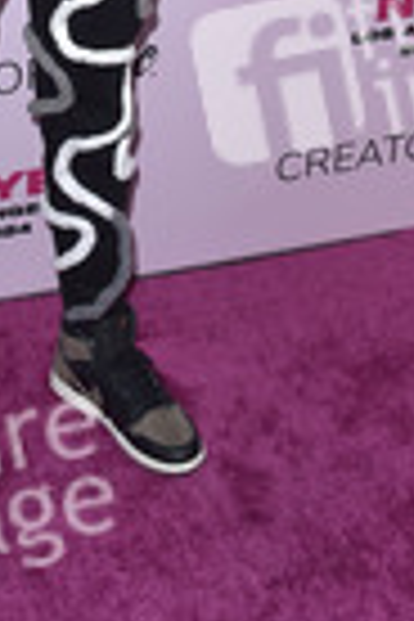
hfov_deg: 16.6
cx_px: 16
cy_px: -166
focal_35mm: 81
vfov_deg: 22.6
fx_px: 1397
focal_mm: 28
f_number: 7.1
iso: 200
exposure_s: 1/250
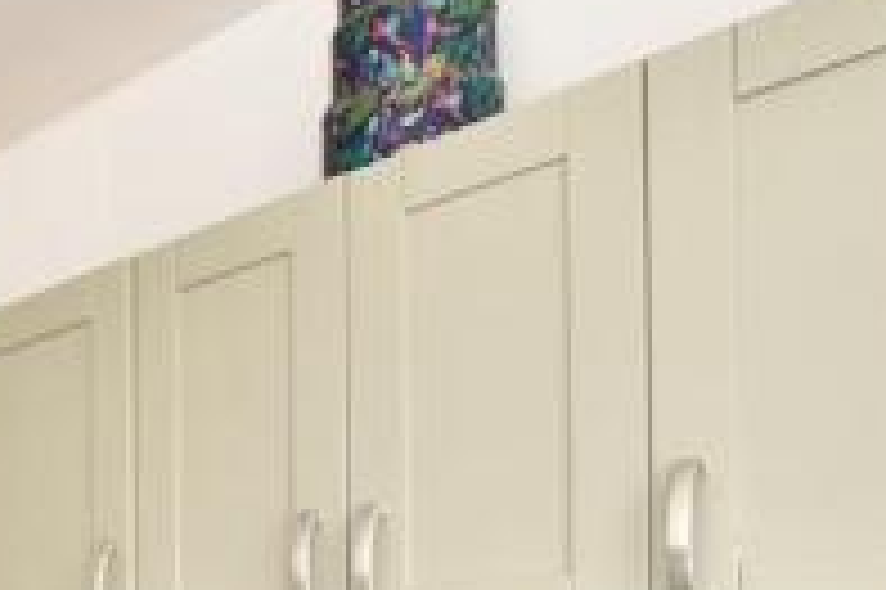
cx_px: -387
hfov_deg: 28.5
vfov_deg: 24.5
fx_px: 1229
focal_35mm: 50
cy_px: 700
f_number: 8
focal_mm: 10
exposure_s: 1/2
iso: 200
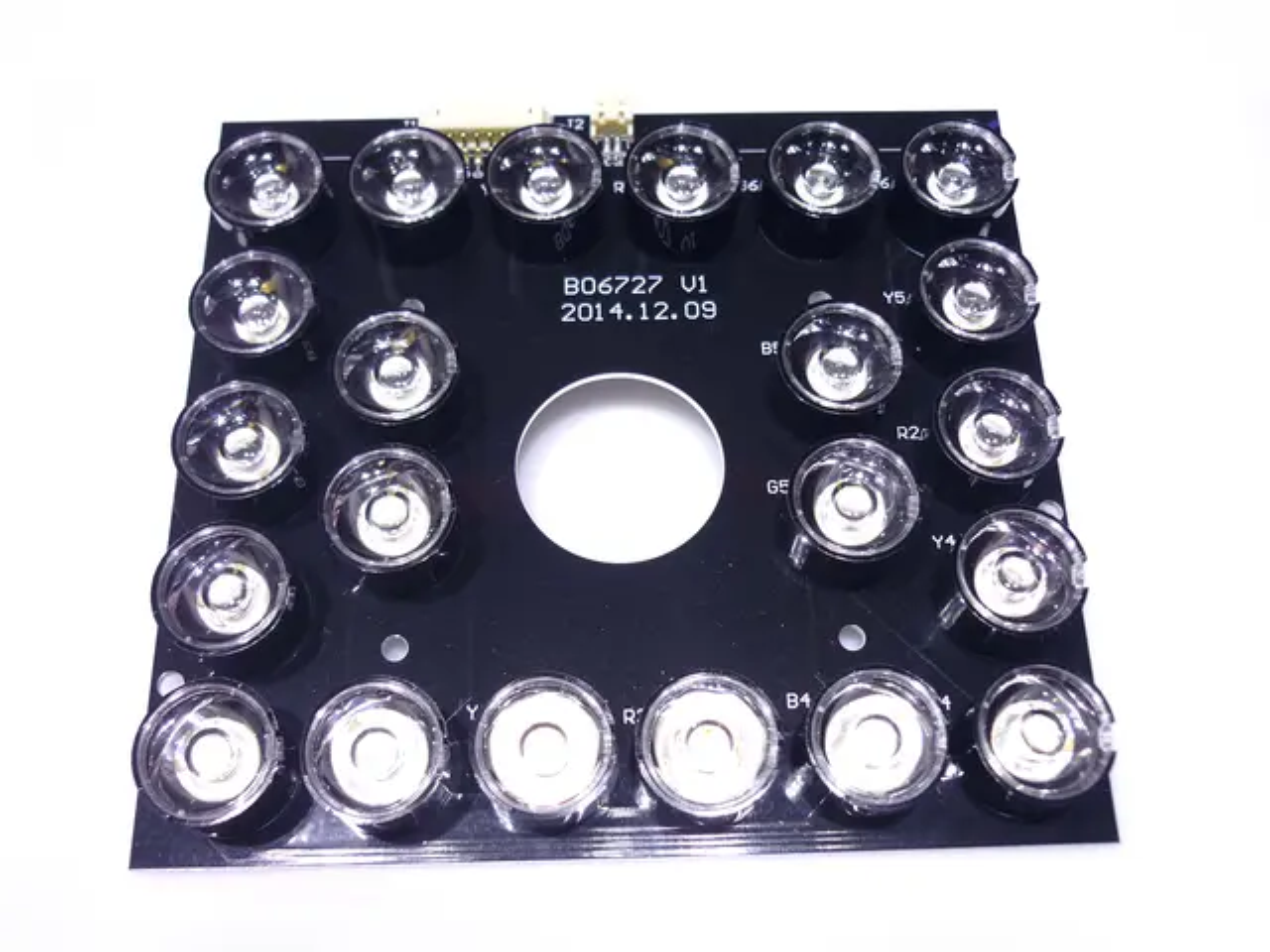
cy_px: 476
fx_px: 1211
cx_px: 635
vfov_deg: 42.9
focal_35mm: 33
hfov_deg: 55.4
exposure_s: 1/60
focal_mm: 5.5
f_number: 2.8
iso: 80
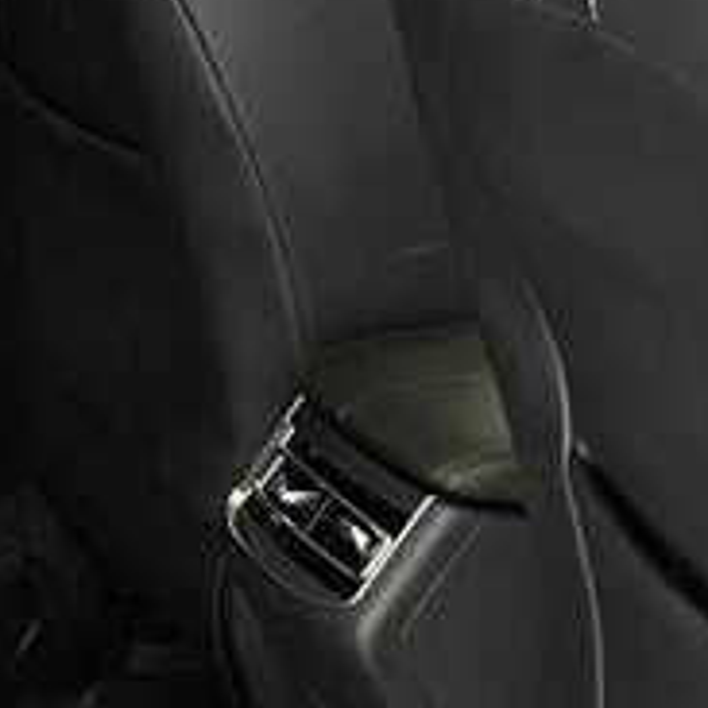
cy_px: 594
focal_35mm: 113
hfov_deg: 13.4
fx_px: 2615
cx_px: -689
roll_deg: +1.4
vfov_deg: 15.3
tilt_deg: -22.8
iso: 800
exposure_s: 1/25
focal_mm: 4.2
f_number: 1.6
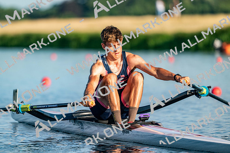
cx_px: 115
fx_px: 2555
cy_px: 76
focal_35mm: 400
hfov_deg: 5.2
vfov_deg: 3.4
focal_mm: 400
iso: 320
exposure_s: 1/2500
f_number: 4.5
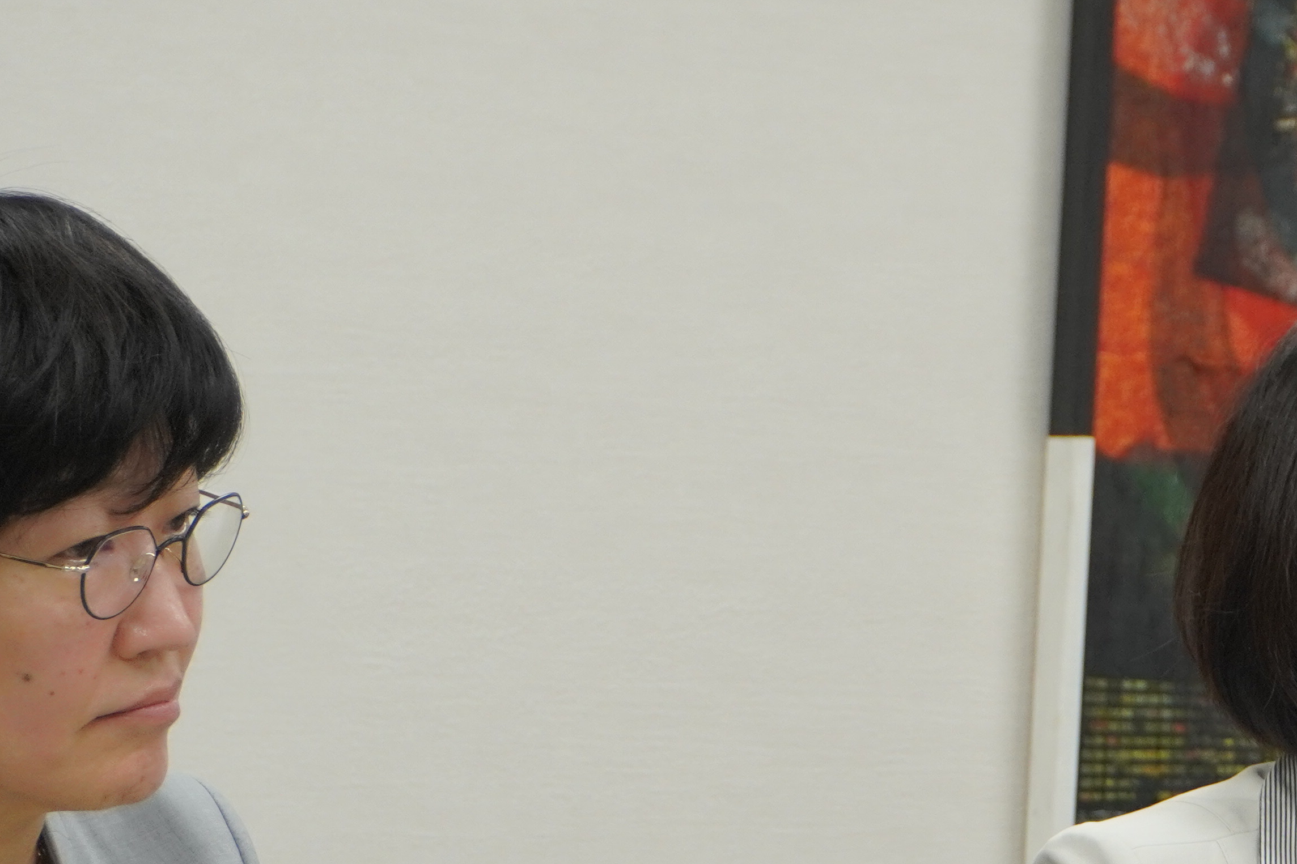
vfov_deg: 8.5
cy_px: 899
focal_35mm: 161
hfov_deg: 12.5
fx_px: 5811
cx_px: 1409
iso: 800
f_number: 5.6
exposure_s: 1/160
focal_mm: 41
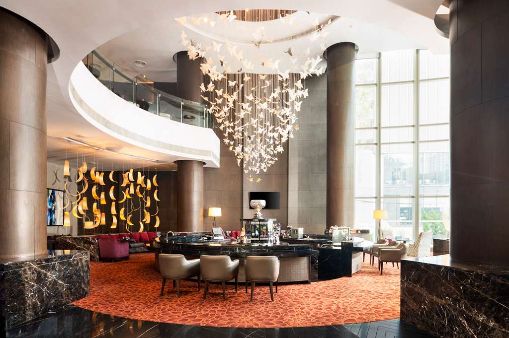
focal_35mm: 19
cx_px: 254
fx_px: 268
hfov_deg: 87.0
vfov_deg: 64.5
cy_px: 169
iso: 320
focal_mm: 19
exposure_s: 1/20
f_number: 8
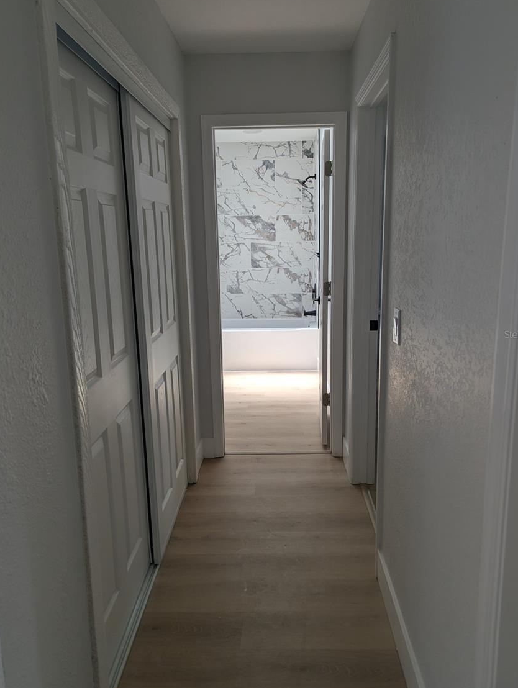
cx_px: 268
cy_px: 334
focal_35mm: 26
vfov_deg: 67.2
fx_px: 518
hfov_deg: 53.2
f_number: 1.85
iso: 42
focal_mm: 6.81
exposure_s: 1/59.1
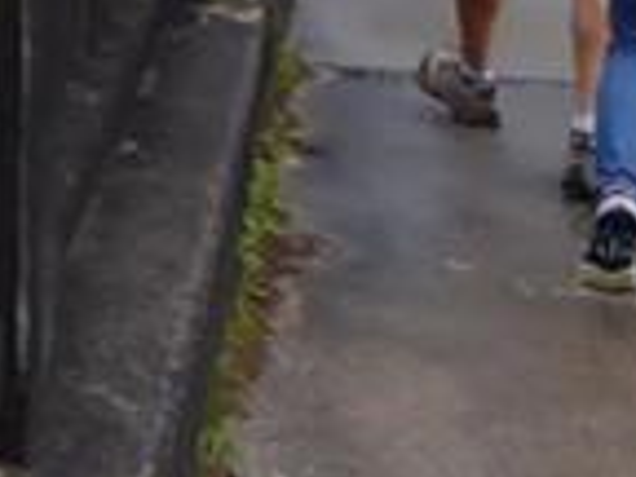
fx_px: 2388
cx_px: -822
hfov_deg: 12.4
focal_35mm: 130
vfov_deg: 11.0
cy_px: -221
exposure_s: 1/250
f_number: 3.3
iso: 320
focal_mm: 4.3
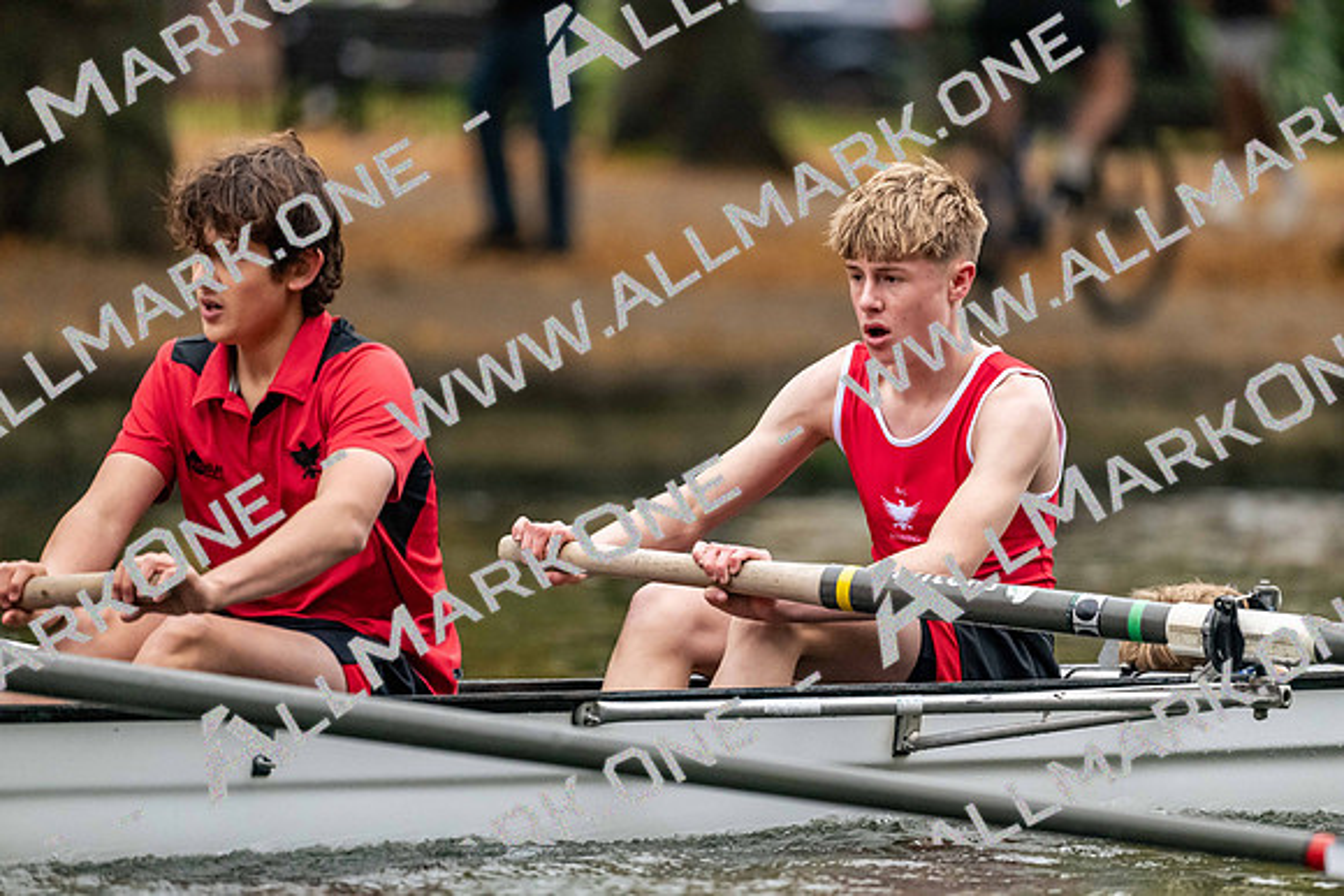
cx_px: 672
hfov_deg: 5.2
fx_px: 14936
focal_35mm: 400
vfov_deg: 3.4
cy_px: 448
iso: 5000
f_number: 4.5
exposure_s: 1/2000
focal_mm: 400
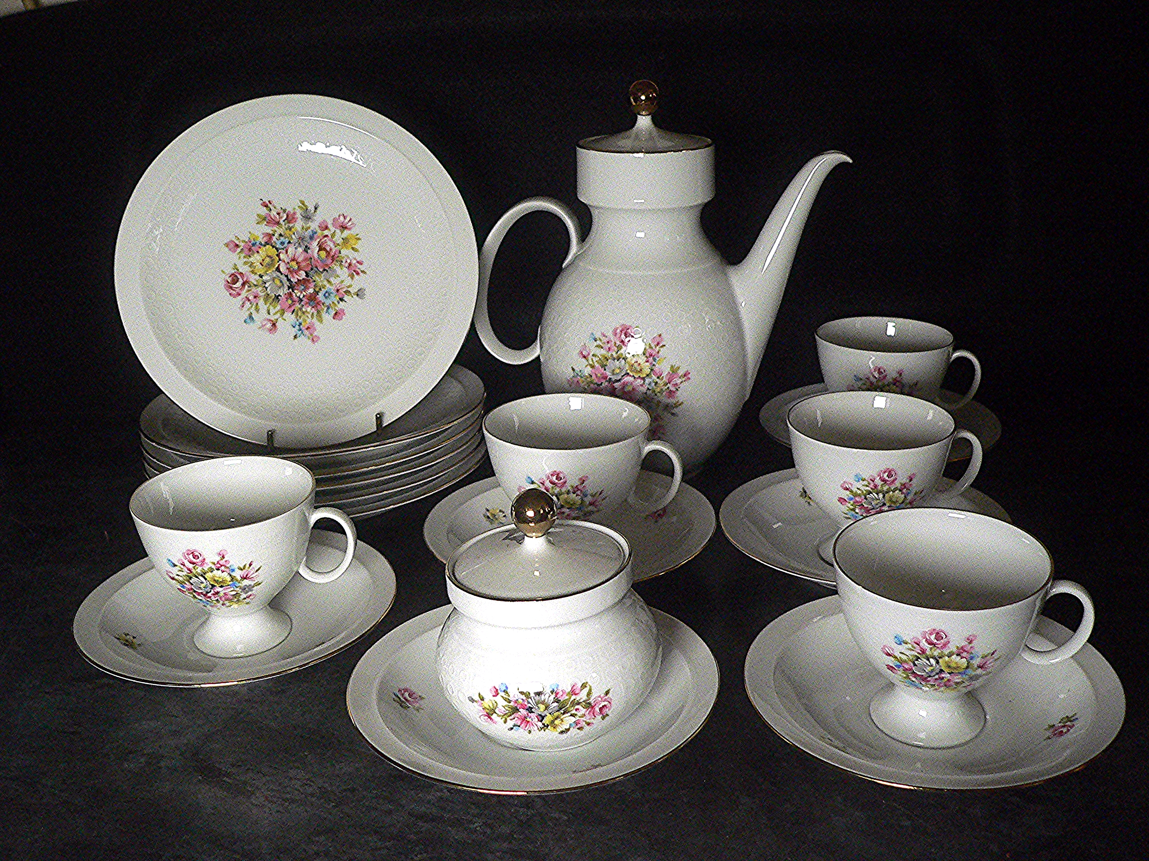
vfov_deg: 39.7
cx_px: 574
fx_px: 1195
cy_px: 430
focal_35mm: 36
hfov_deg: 51.4
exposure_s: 1/40
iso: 400
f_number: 2.8
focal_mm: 6
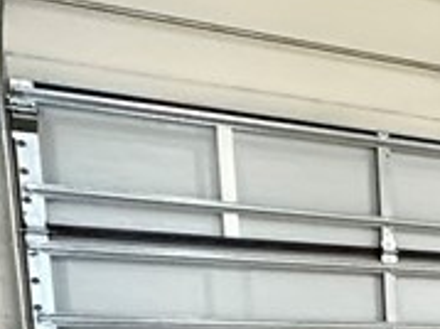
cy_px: 481
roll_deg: -2.5
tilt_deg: -9.4
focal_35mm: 80
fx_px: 1016
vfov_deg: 16.8
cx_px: 959
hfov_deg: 16.3
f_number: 2.2
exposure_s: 1/40
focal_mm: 2.22
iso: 1000
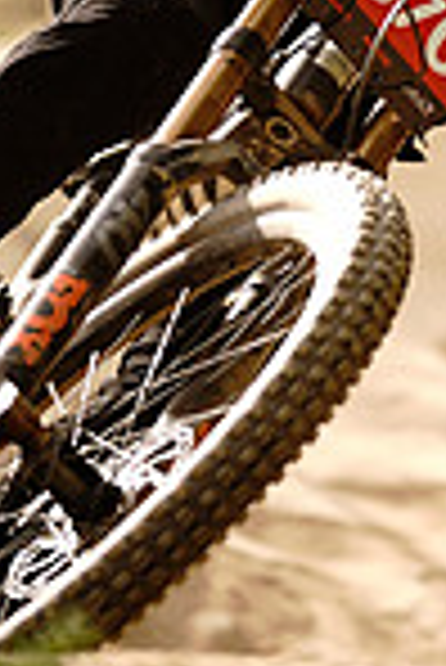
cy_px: -225
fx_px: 6414
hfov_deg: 4.0
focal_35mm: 346
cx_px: 617
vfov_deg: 5.9
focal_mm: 114
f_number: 2.8
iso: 125
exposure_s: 1/1250
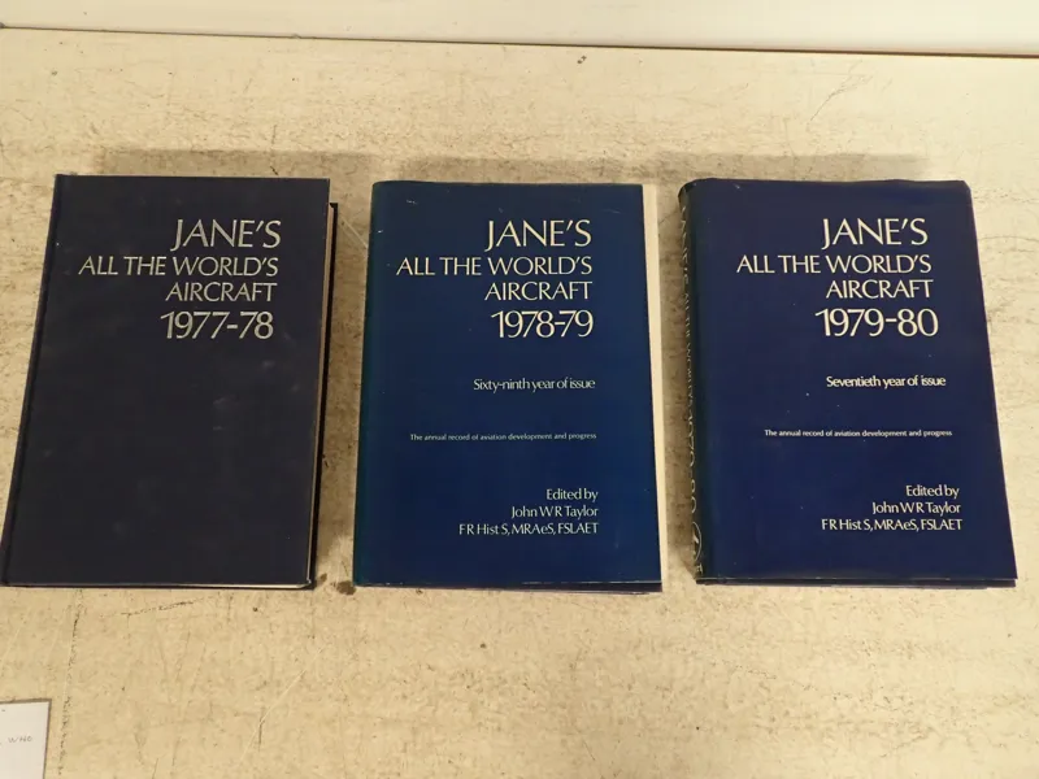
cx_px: 520
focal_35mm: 30
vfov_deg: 46.8
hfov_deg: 60.0
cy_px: 390
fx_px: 900
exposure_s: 1/30
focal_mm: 5.5
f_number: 2.3
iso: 500
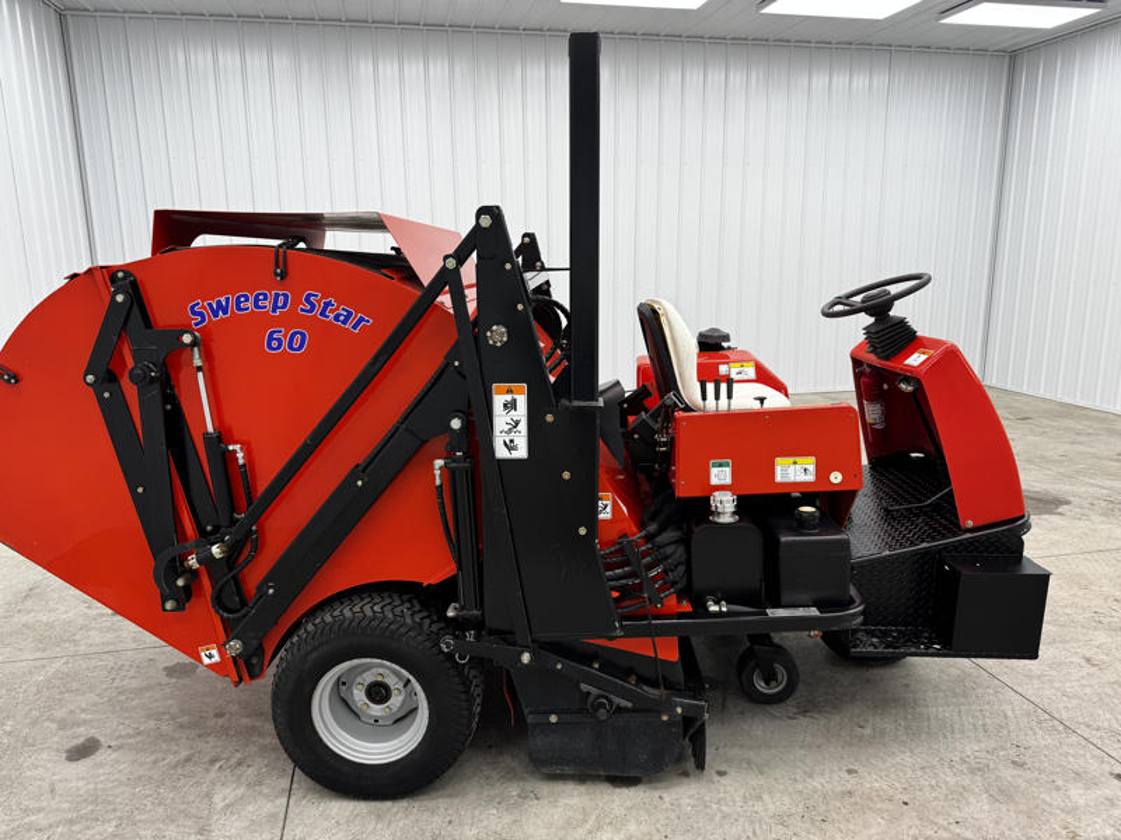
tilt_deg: -12.9
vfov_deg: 56.8
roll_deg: +0.2
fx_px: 777
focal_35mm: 24
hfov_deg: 71.6
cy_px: 420
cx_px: 560
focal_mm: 6.76
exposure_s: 1/120
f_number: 1.78
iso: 80
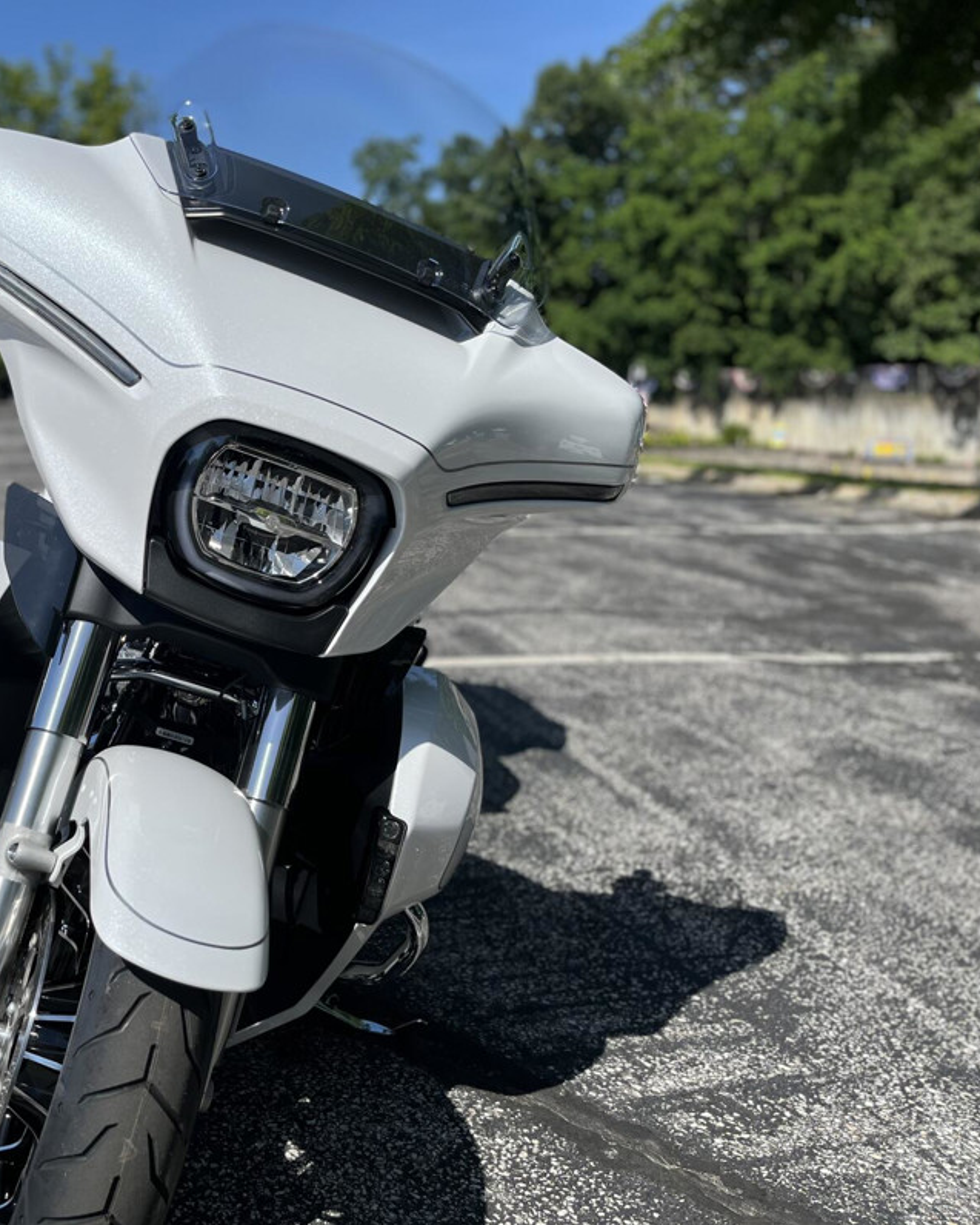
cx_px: 167
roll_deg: +0.5
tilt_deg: -12.4
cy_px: 614
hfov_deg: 41.1
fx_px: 1232
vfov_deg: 52.8
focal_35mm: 34
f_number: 1.6
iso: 50
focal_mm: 5.1
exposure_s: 1/4484
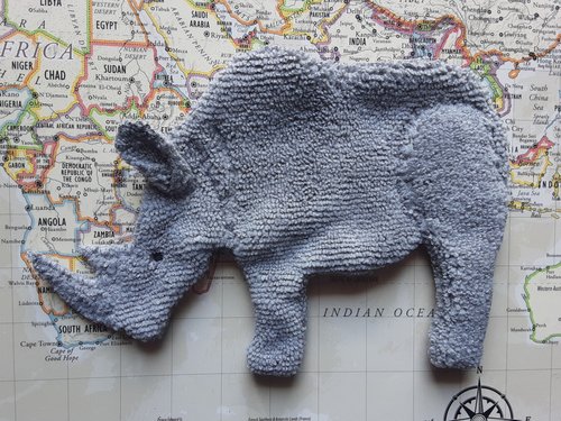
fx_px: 438
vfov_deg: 51.4
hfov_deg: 65.3
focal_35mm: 27
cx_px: 280
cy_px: 210
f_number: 1.9
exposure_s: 1/147
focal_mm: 2.91
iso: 40
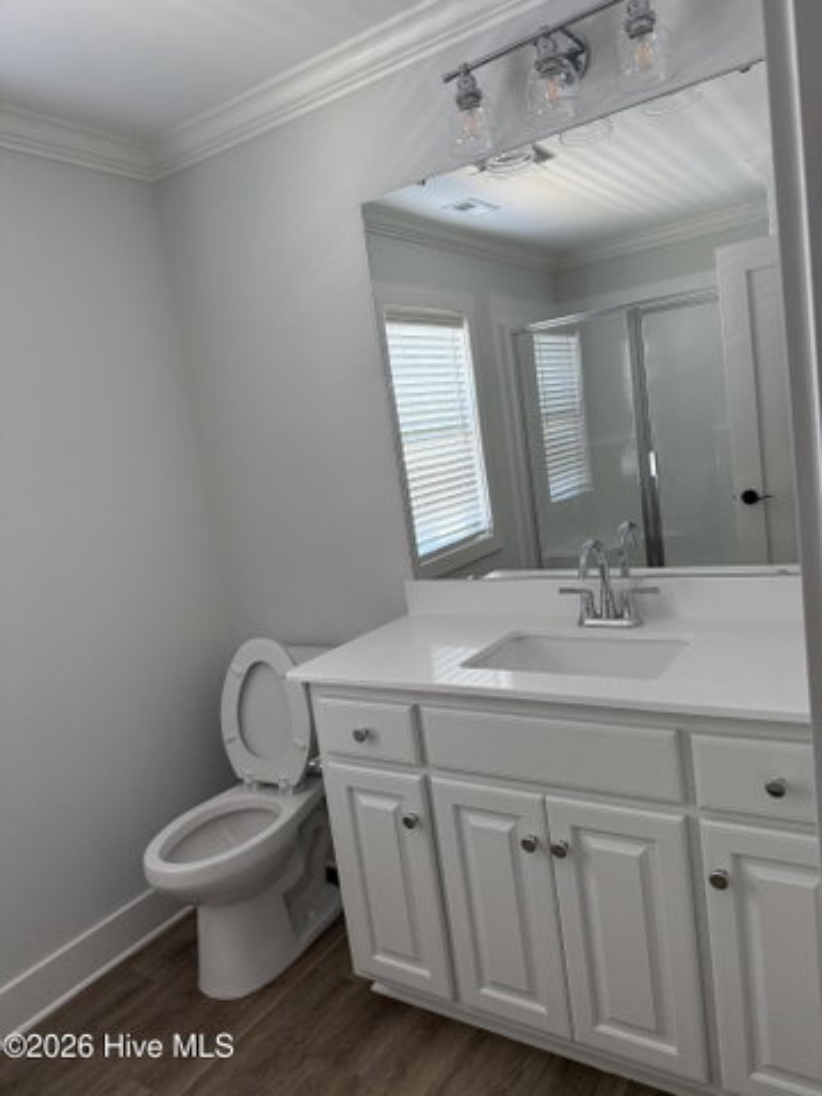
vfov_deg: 71.6
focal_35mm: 24
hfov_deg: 56.8
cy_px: 548
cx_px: 411
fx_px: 760
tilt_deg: -8.3
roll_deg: +6.6
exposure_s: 1/99
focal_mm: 6.76
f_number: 1.78
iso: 200
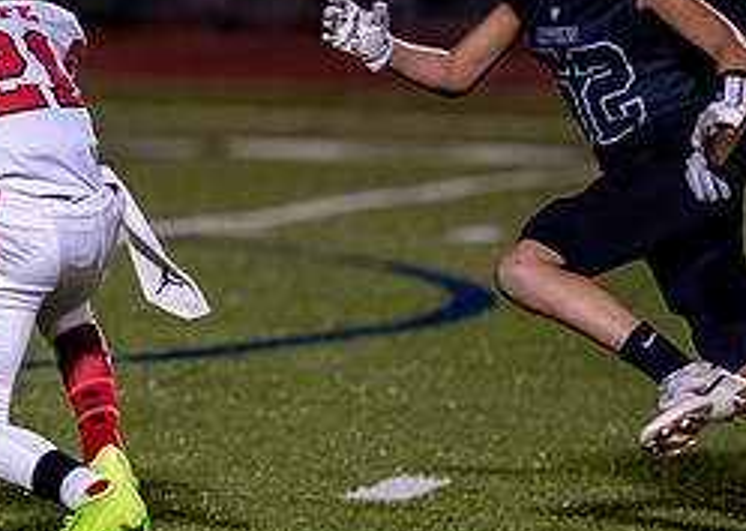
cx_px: -33
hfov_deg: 4.1
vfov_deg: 2.9
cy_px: 141
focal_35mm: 489
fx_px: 10344
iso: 2500
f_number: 2.8
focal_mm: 200
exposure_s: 1/1000
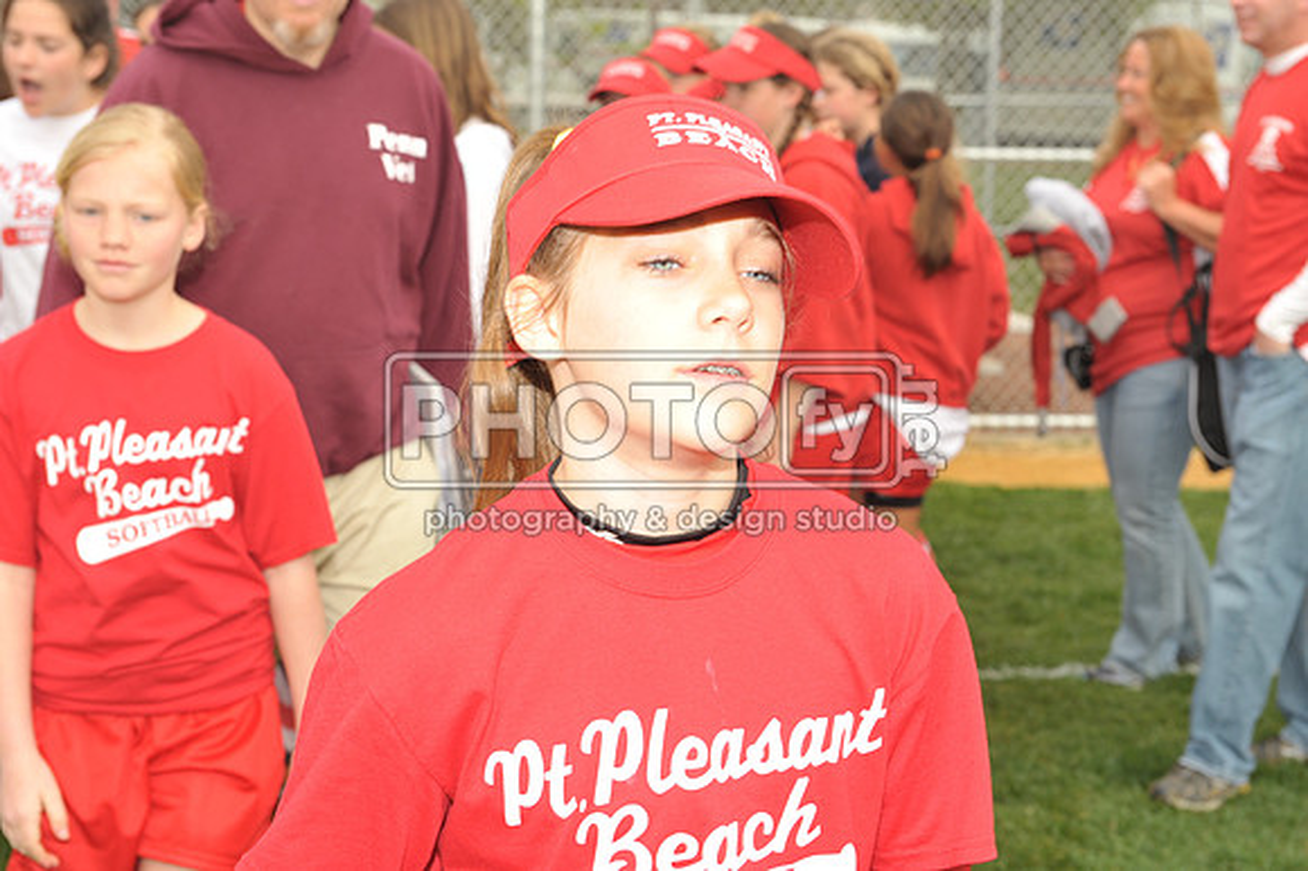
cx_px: 654
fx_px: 2542
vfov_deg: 19.4
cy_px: 436
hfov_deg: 28.9
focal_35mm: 70
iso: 400
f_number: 8
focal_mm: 70
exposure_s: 1/250
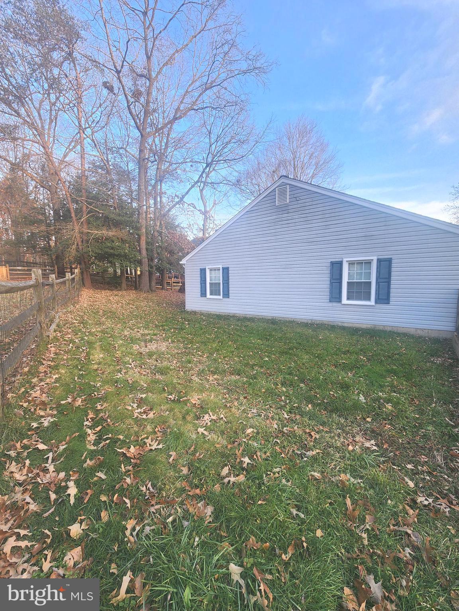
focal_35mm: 13
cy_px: 306
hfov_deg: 89.9
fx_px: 230
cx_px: 230
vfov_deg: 106.2
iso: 80
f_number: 2.2
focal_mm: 2.2
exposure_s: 1/120
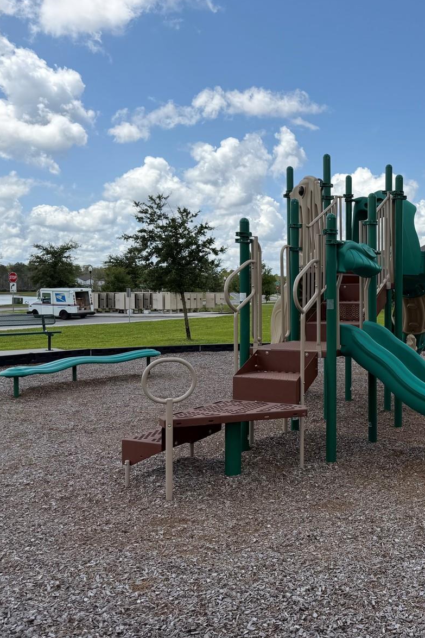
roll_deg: +1.3
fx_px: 602
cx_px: 380
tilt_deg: -1.6
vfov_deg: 55.8
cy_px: 313
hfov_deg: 36.5
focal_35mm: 34
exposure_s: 1/4673
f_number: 1.78
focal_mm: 6.76
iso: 80
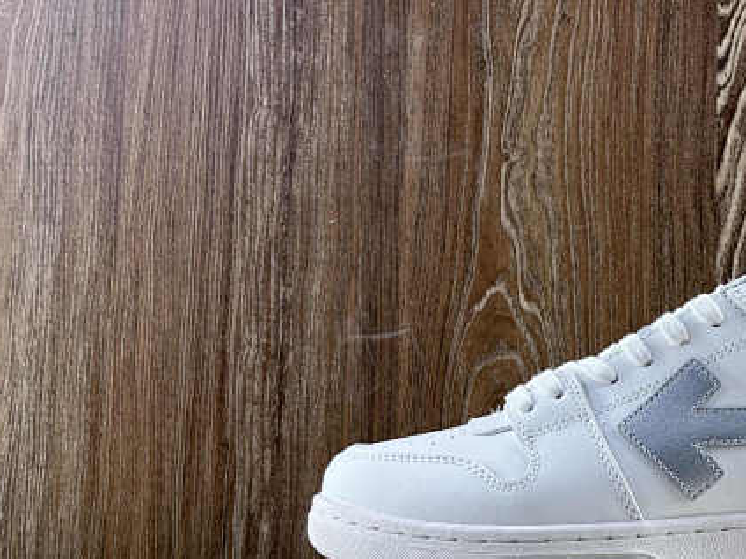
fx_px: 1056
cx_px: 679
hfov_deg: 36.4
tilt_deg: +3.2
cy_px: 401
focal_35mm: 49
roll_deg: -0.3
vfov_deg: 29.3
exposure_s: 1/238
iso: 40
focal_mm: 5.7
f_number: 1.5
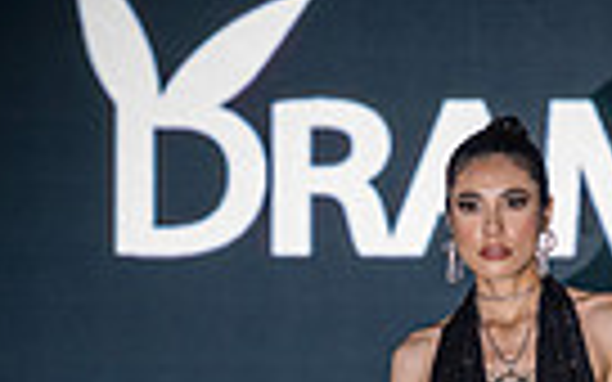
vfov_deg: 2.8
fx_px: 7856
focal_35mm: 471
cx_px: 472
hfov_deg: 4.5
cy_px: 786
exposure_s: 1/250
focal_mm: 140
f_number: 2.8
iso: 1250
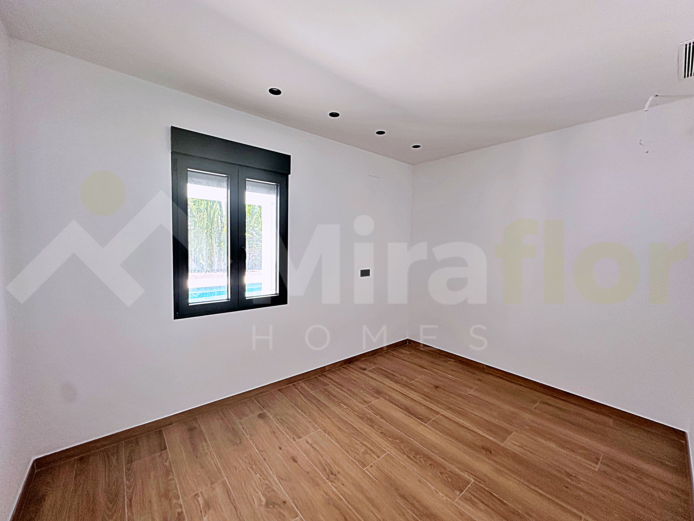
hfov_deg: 102.1
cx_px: 347
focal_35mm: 14
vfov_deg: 85.7
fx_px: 281
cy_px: 260
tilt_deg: -3.6
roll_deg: -1.4
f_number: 2.2
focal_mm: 2.22
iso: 100
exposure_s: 1/99
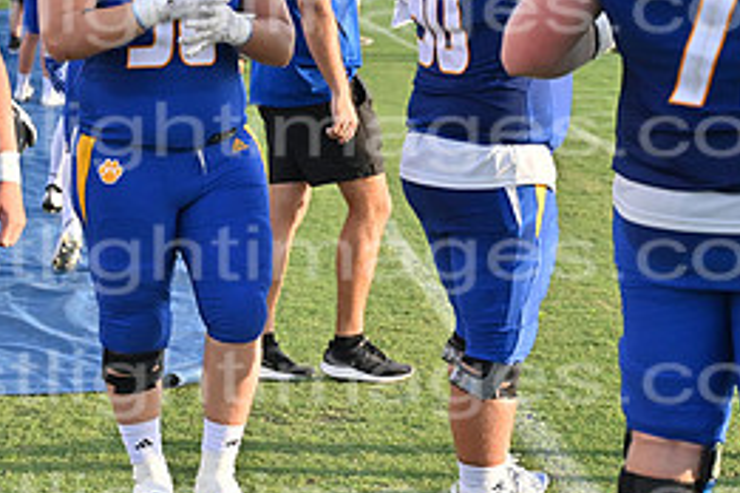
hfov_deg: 17.0
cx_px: 204
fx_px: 2466
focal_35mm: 120
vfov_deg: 11.4
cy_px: 198
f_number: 4
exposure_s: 1/8000
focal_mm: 54
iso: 2500
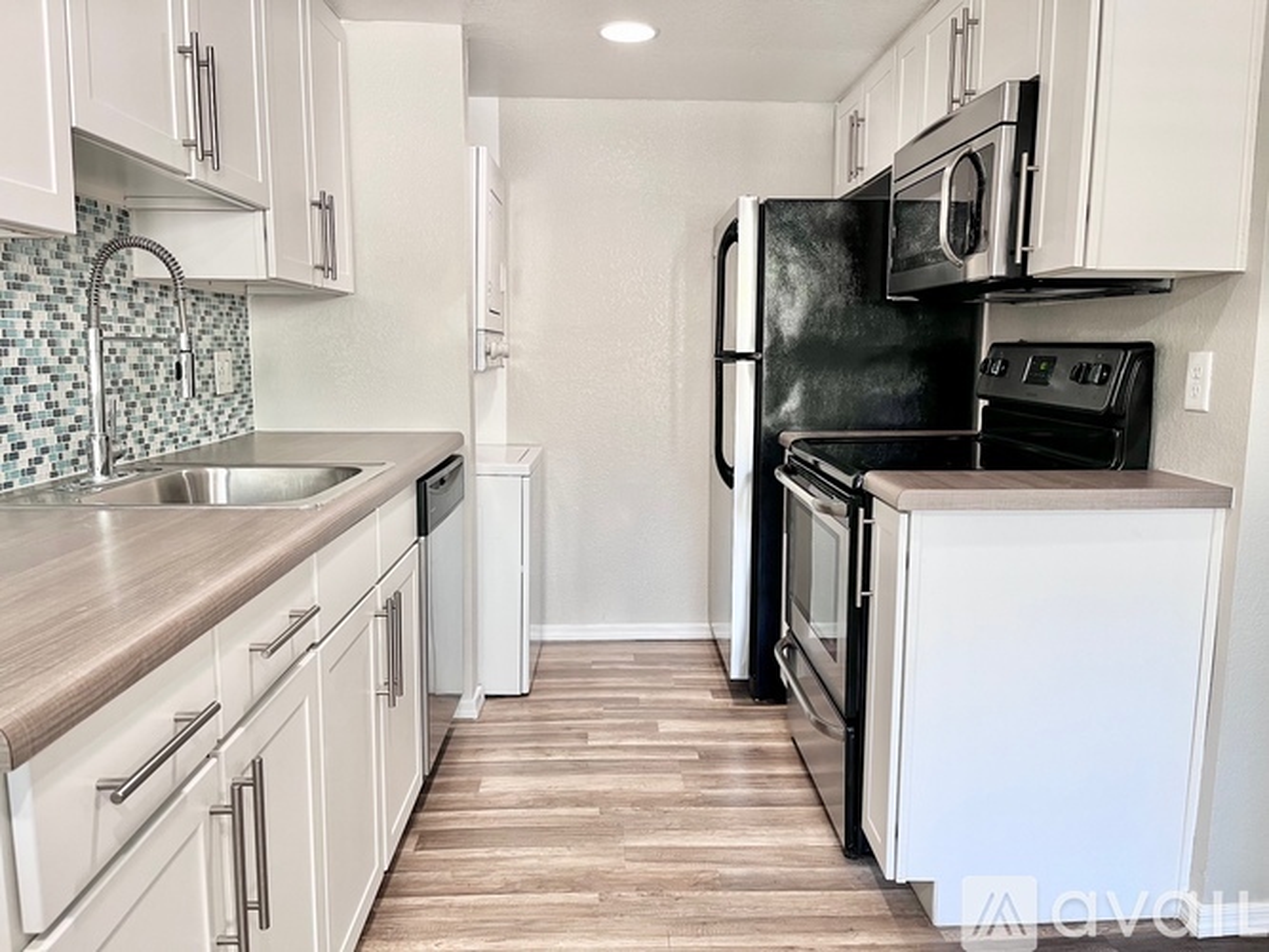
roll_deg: -0.5
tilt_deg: -8.7
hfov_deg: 67.3
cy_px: 476
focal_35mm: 26
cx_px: 634
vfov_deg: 53.0
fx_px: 953
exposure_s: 1/60
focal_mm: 5.1
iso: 80
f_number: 1.6
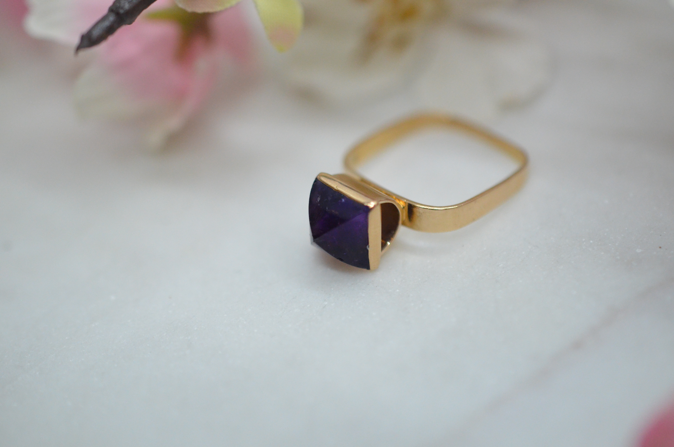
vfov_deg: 22.5
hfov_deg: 33.5
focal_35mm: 60
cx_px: 337
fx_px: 1121
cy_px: 224
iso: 3200
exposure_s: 1/4000
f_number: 3.2
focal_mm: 40
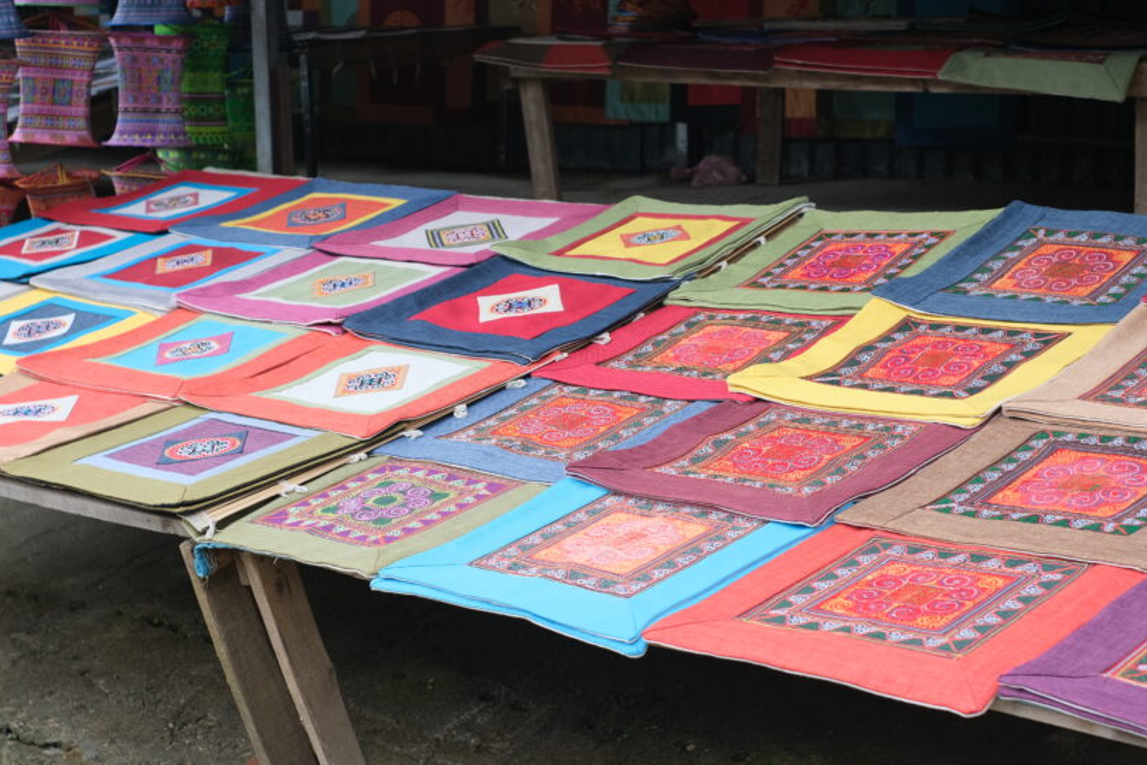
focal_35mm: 67
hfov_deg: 30.1
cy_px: 417
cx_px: 559
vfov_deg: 20.3
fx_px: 2135
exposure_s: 1/550
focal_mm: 35
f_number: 3.6
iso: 320
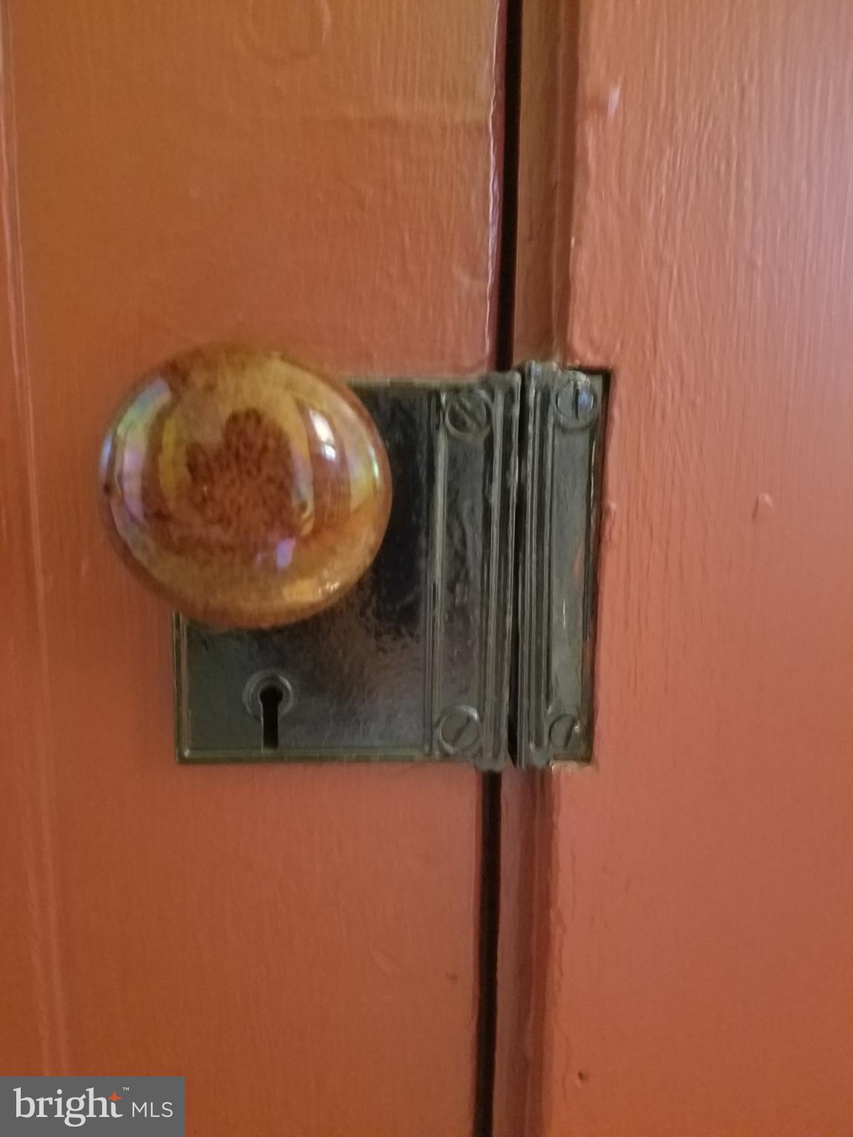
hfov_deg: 53.1
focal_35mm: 26
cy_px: 568
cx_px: 426
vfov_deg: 67.3
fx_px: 854
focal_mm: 4.2
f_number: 1.7
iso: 800
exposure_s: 1/10
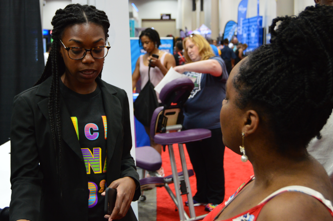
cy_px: 83
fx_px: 555
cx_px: 147
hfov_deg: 33.4
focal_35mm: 60
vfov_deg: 22.5
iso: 800
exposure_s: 1/60
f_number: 4.5
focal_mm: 30
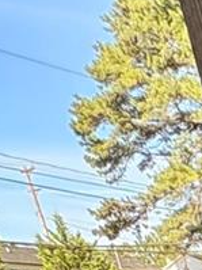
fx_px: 841
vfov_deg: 11.7
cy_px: 776
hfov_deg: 9.3
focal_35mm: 108
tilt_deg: -26.7
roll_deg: +2.2
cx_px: 689
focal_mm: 2.22
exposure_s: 1/214
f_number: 2.2
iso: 64
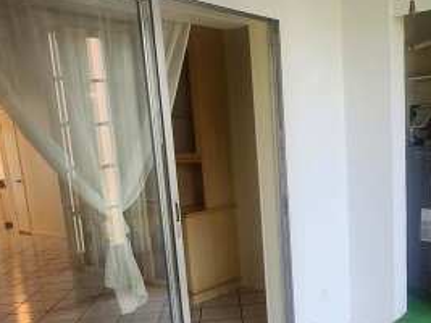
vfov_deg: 35.9
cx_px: 305
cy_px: 244
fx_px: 485
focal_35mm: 39
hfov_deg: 46.7
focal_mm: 1.74
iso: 100
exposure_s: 1/60
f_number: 2.2
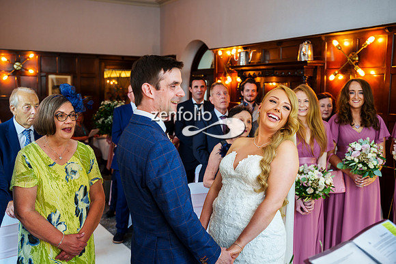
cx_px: 198
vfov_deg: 32.6
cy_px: 132
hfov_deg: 47.4
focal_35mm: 41
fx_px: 451
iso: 800
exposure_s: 1/60
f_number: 3.5
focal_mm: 41
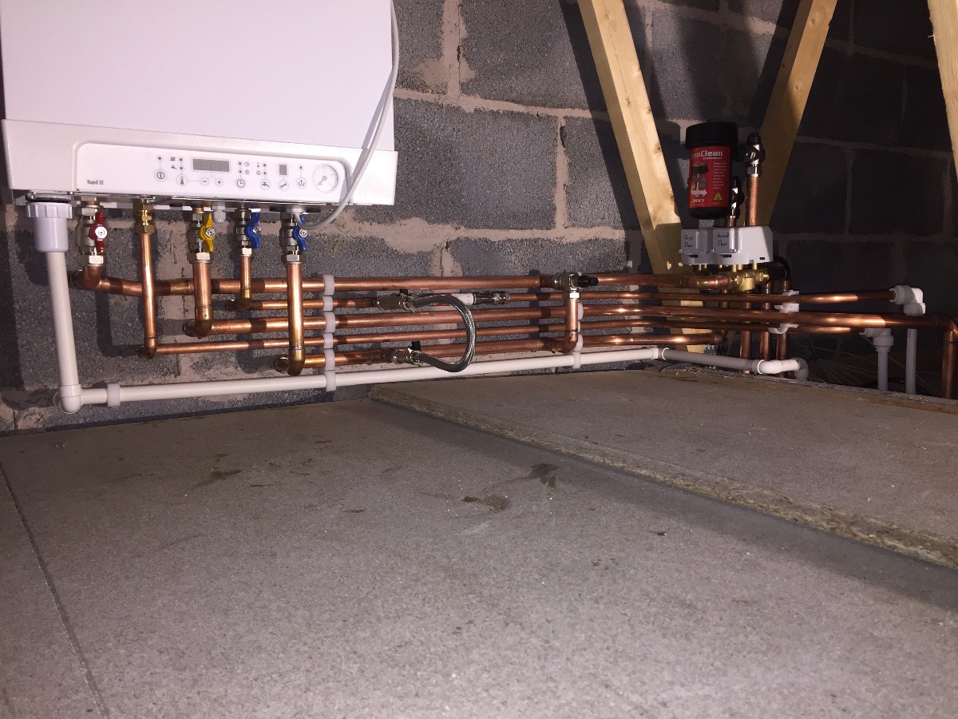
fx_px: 803
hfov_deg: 61.7
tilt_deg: -5.9
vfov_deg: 48.2
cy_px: 360
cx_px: 479
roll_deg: +0.3
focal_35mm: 29
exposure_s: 1/33
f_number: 2.2
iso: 64
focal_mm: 4.15
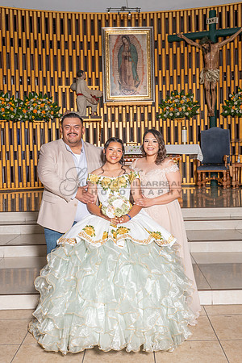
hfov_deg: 30.4
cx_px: 128
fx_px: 445
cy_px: 172
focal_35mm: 44
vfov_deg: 44.4
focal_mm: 28
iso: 320
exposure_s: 1/160
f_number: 7.1
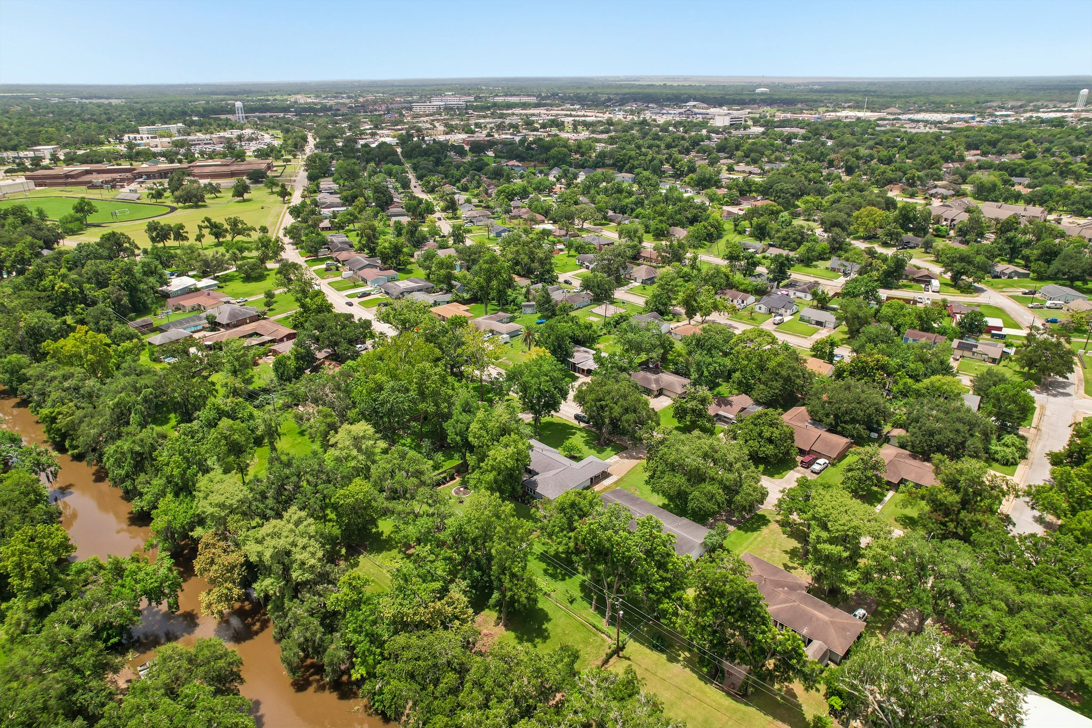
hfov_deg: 78.6
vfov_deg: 57.2
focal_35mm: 22
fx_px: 667
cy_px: 364
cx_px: 546
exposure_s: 1/125
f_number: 2.8
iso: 120
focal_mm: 8.4
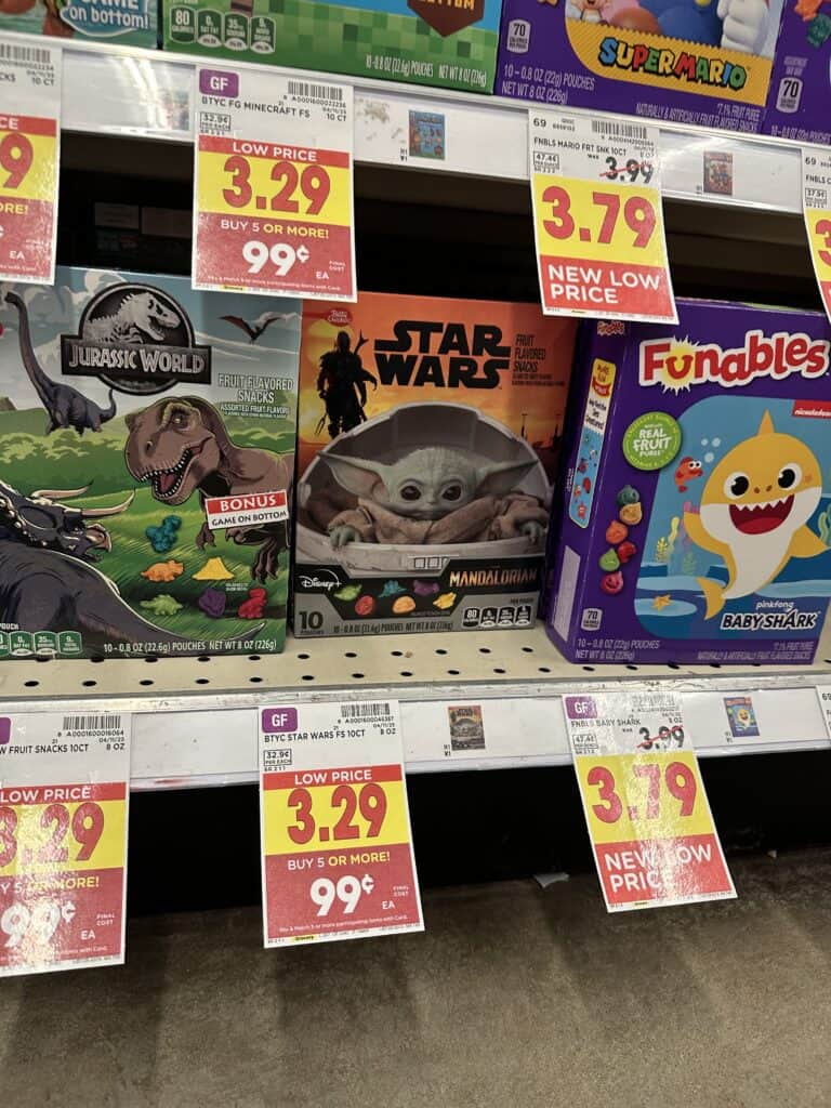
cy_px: 554
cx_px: 416
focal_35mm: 24
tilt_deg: -17.3
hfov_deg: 56.8
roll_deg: -3.7
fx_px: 768
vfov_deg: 71.6
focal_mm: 6.86
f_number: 1.78
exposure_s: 1/60
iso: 160
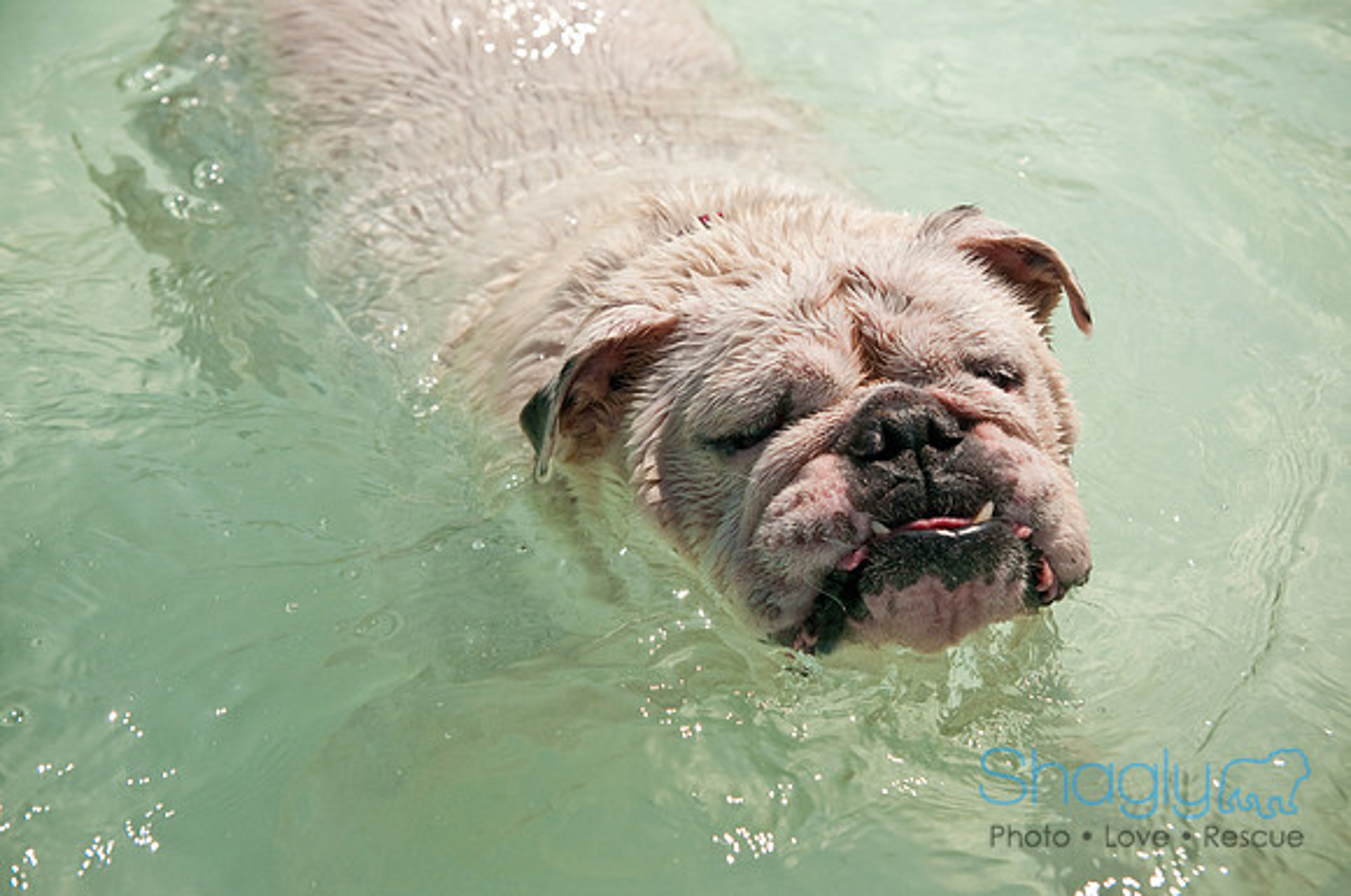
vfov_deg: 18.1
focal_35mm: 75
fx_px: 2811
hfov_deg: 27.0
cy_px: 448
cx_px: 676
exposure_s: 1/6400
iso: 400
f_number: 4
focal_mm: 50
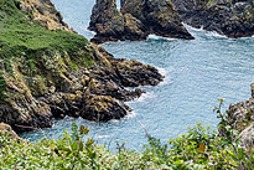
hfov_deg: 24.3
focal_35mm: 82
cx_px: 48
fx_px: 579
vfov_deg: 16.2
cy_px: -14
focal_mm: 29
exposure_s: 1/400
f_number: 6.3
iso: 160
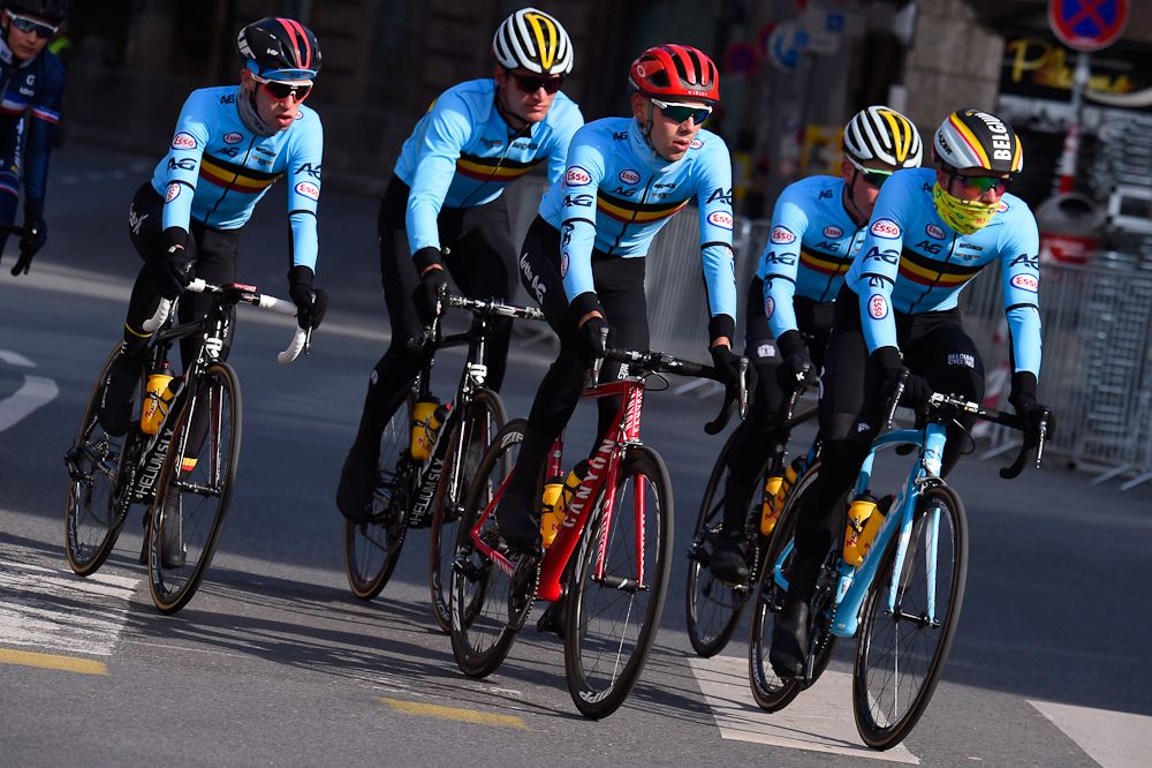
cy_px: 384
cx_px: 576
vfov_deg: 5.1
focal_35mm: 270
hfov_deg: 7.6
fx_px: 8637
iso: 1000
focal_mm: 270
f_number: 10
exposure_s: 1/1000
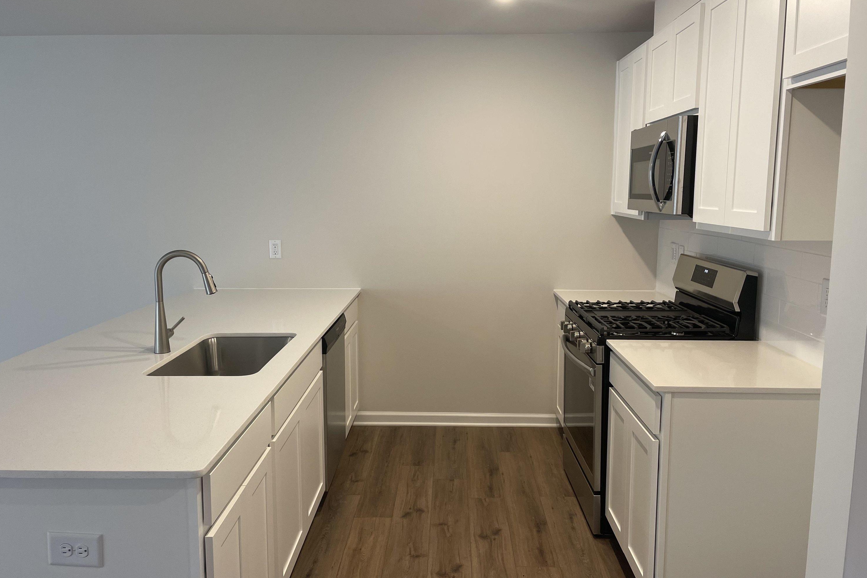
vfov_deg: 46.4
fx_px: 674
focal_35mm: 28
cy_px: 282
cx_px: 432
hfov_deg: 65.5
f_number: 1.6
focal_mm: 4.2
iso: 80
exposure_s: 1/60
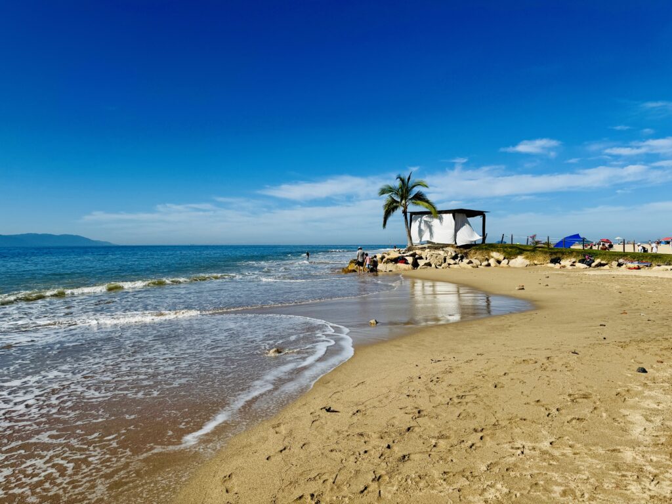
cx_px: 336
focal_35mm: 24
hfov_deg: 71.6
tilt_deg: -1.4
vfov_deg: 56.8
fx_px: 466
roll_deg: +0.3
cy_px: 252
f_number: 1.78
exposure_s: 1/10417
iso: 80
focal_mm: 6.86
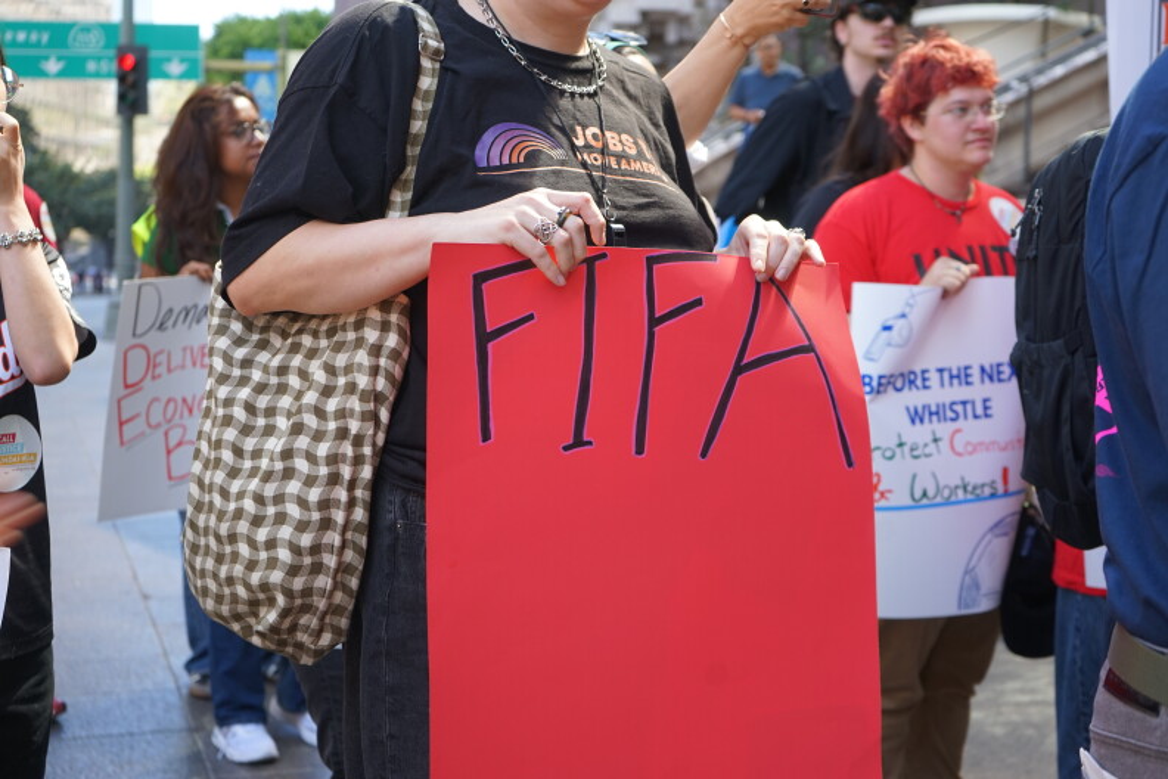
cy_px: 390
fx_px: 1655
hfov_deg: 38.9
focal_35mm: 51
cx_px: 584
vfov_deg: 26.5
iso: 320
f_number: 4.5
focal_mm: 51
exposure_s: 1/160
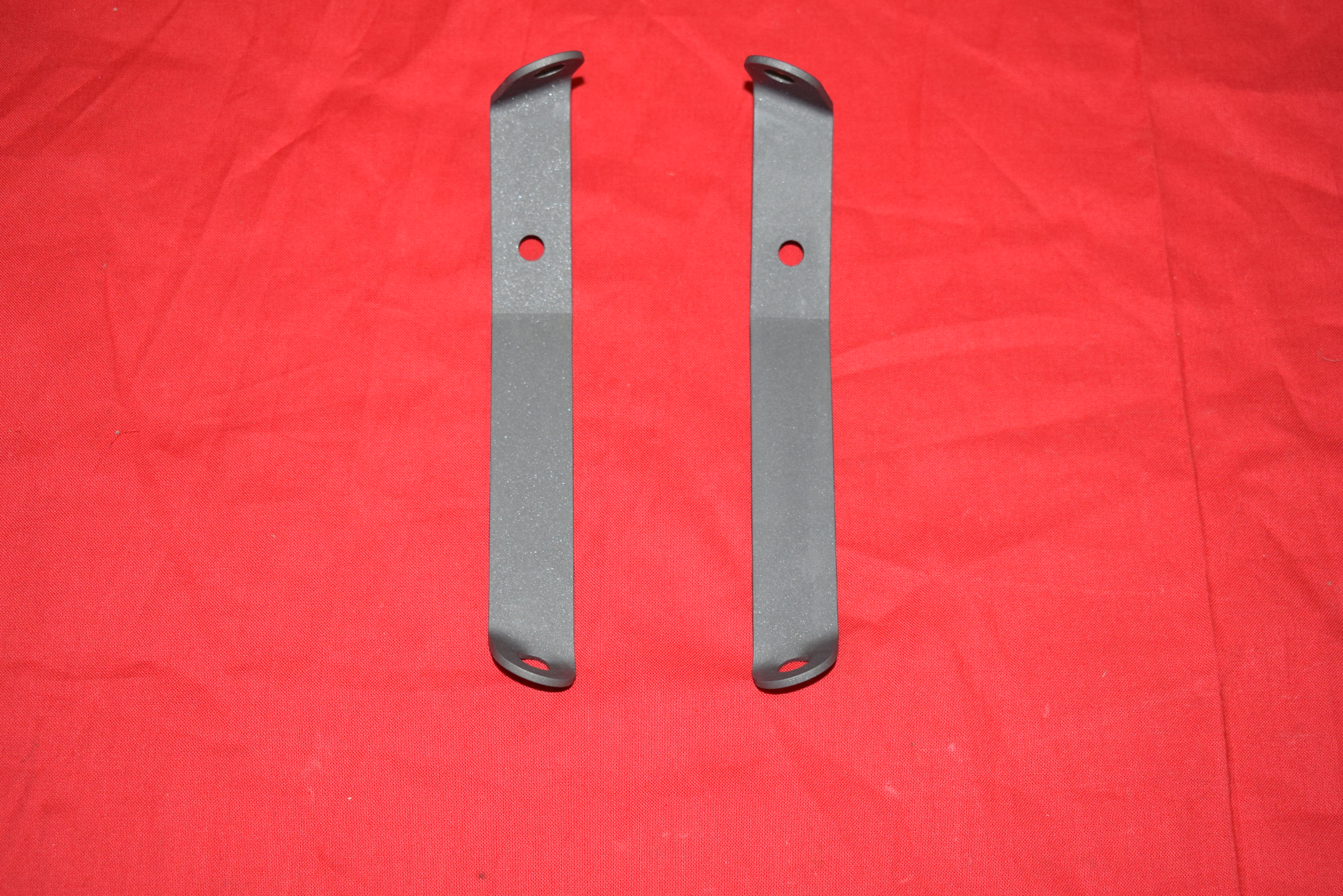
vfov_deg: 26.5
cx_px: 672
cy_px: 448
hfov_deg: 38.9
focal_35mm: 51
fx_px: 1903
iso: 800
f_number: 5.6
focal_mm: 34
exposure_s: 1/200
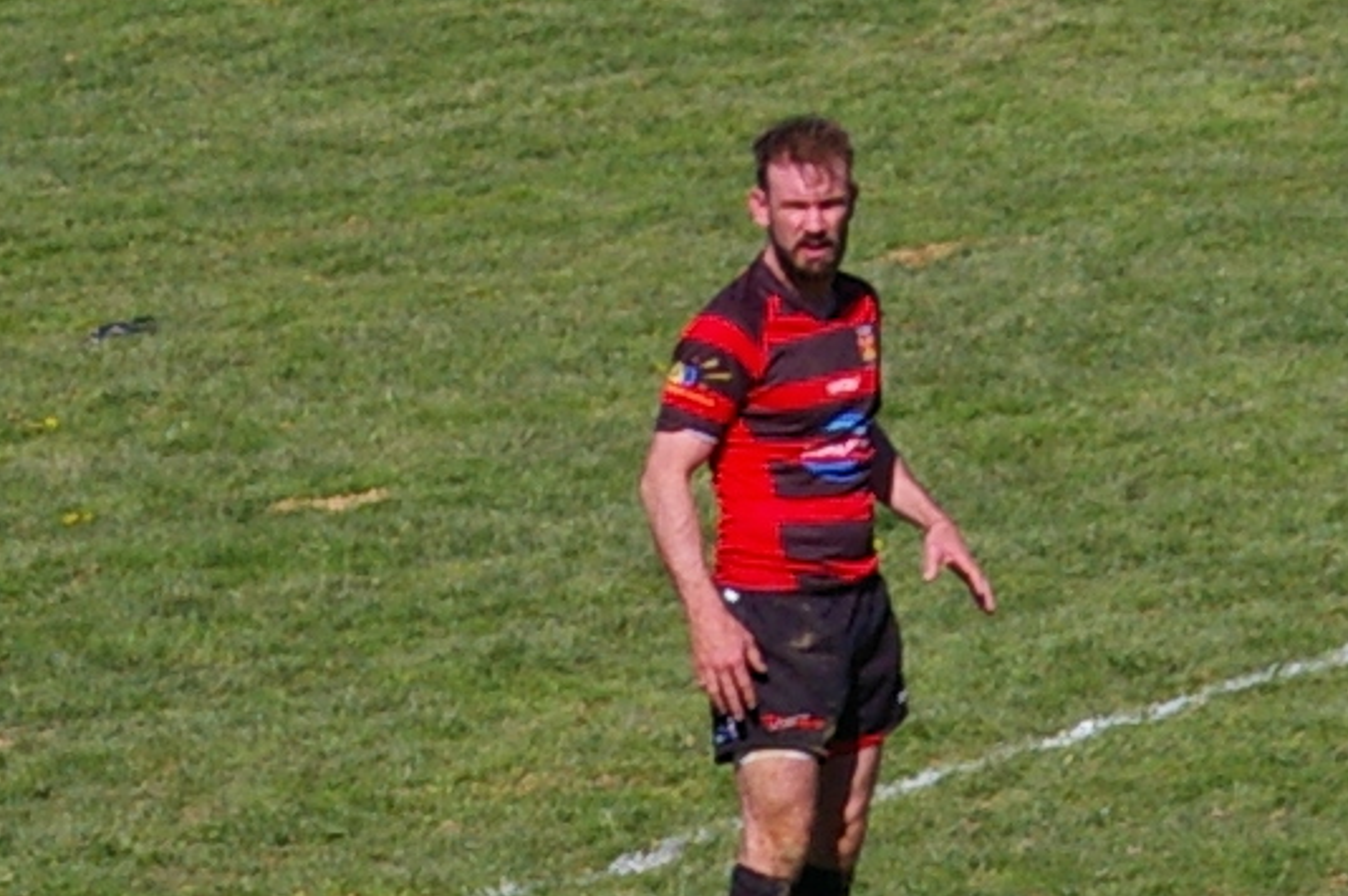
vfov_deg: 2.3
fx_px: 22146
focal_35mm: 592
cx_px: 338
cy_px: 2012
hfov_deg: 3.5
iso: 400
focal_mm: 70
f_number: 11
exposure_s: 1/750
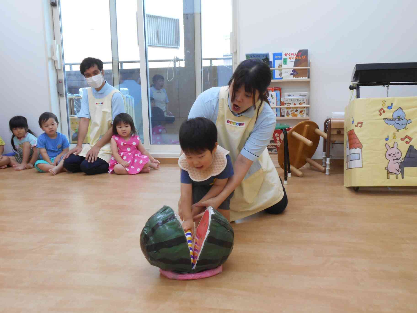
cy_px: 156
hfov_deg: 47.9
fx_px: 470
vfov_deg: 36.8
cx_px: 208
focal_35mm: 39
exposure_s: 1/30
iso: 160
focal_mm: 6.7
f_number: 3.9
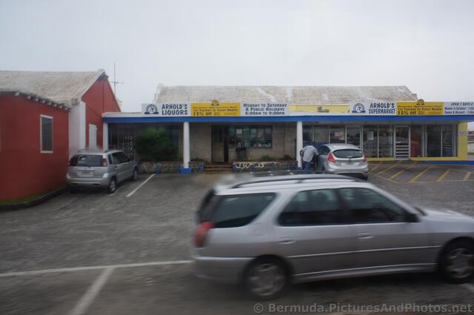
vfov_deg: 53.0
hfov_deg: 73.8
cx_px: 237
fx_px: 316
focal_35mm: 24
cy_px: 158
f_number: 10
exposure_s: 1/100
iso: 200
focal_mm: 16
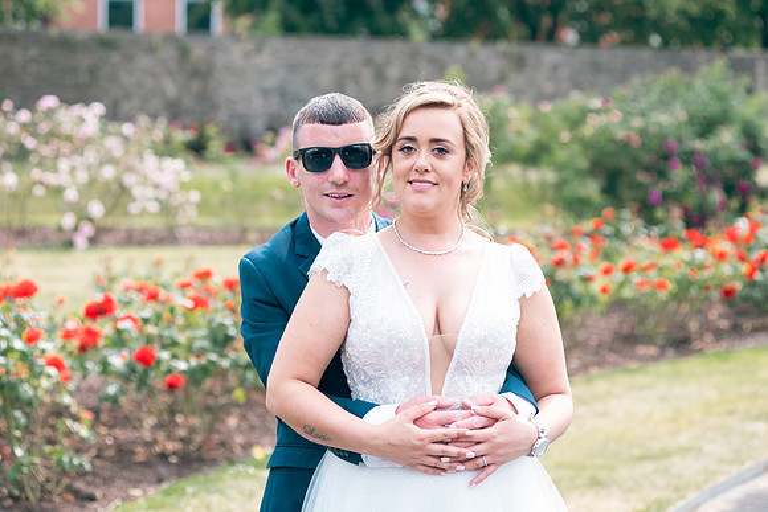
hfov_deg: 22.1
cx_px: 384
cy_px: 256
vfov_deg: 14.9
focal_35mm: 92
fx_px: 1963
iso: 80
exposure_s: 1/250
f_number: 3.5
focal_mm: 92
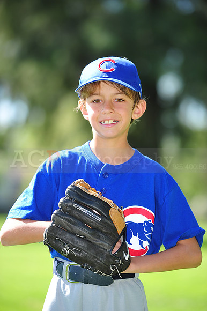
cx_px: 104
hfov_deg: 6.9
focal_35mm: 200
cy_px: 156
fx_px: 1727
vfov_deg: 10.3
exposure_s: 1/400
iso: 200
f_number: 4.5
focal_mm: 200
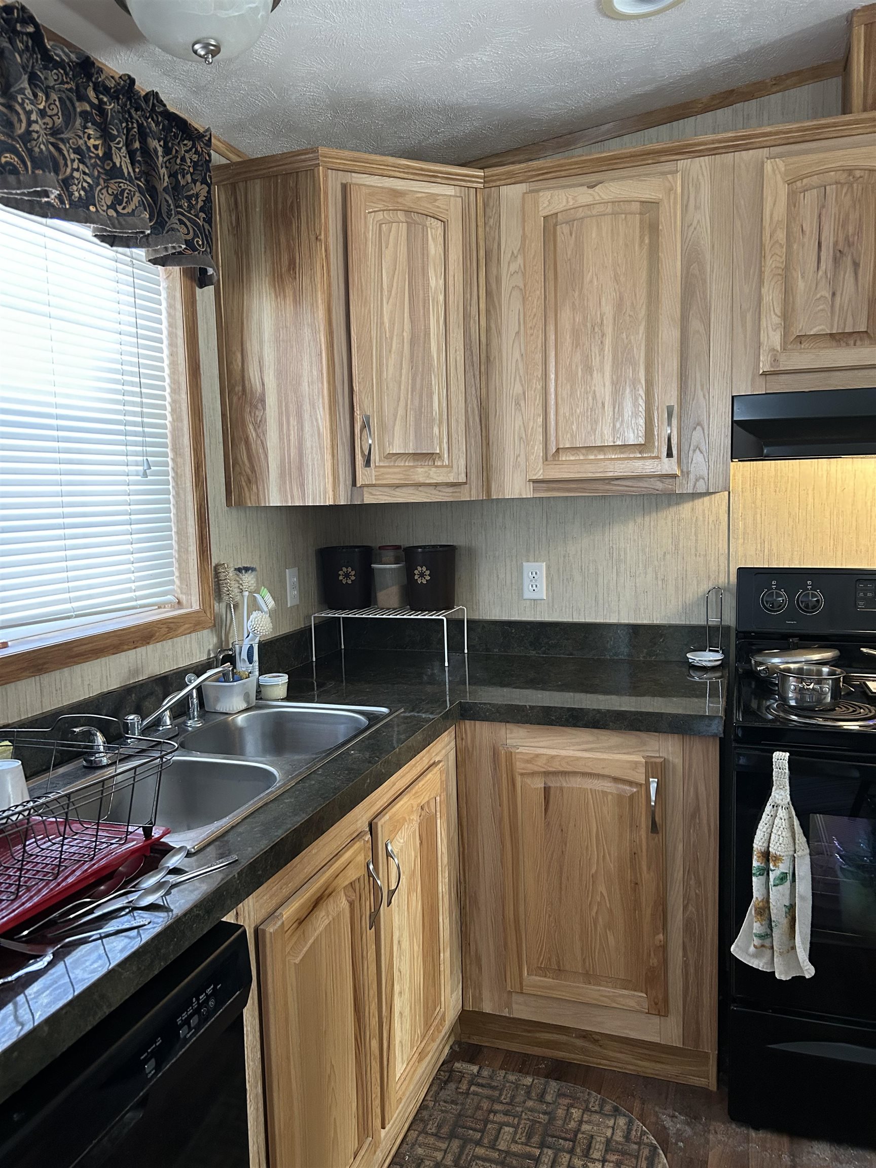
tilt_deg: -5.9
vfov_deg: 67.3
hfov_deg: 53.1
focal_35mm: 26
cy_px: 584
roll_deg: +2.0
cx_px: 438
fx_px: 877
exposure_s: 1/60
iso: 320
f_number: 1.5
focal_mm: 5.7
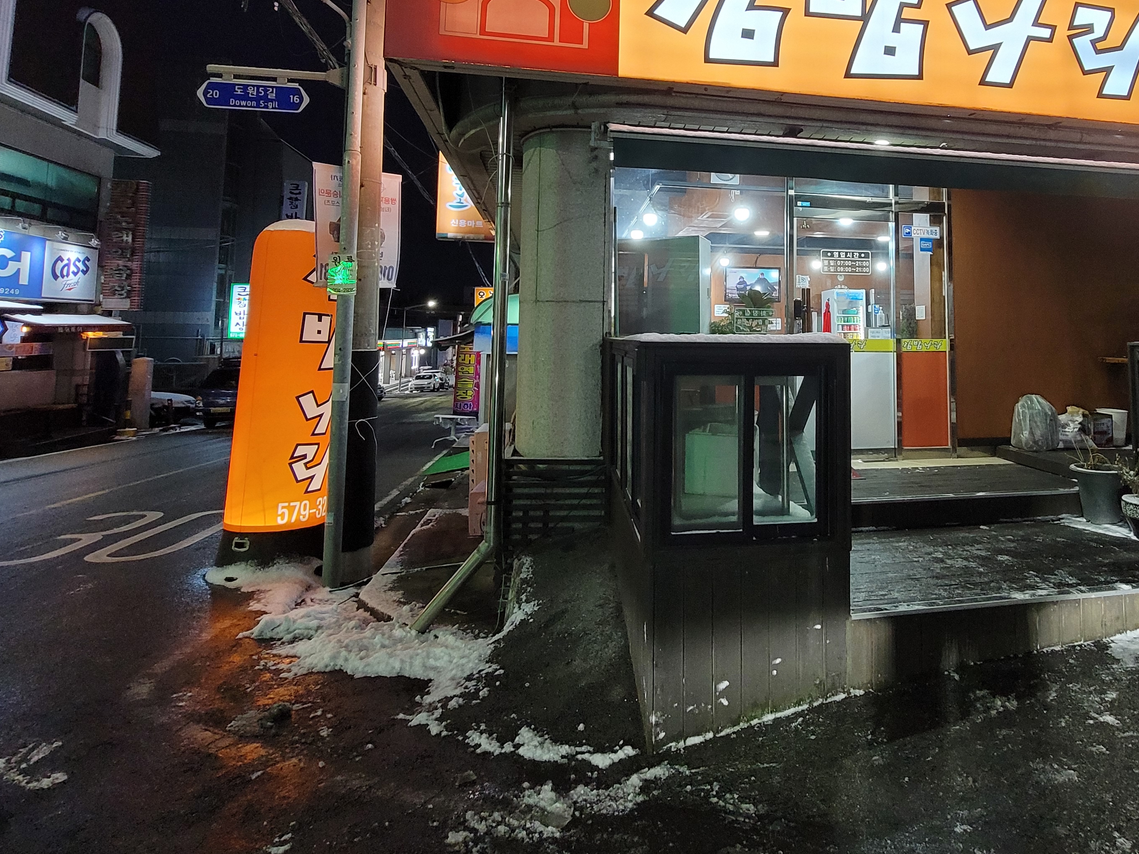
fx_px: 625
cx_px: 708
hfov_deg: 83.1
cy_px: 283
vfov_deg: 66.8
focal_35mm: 19
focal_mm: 2.2
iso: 320
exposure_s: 1/59
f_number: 2.2
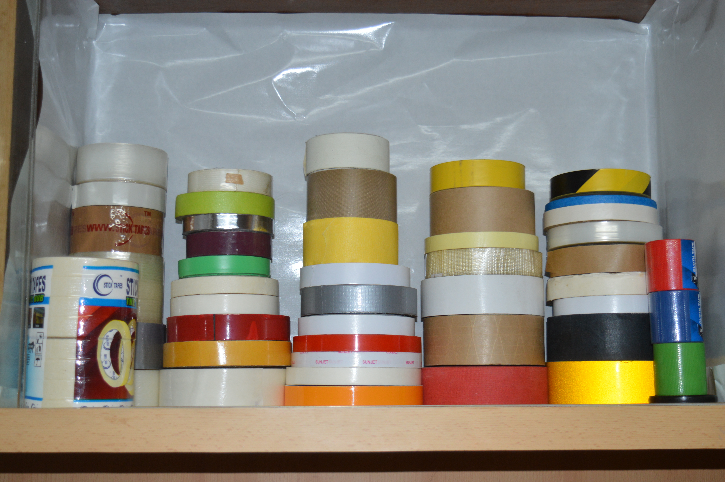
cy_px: 241
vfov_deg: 26.4
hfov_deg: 38.9
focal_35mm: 51
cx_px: 362
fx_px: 1026
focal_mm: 34
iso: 500
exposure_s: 1/60
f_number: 4.5
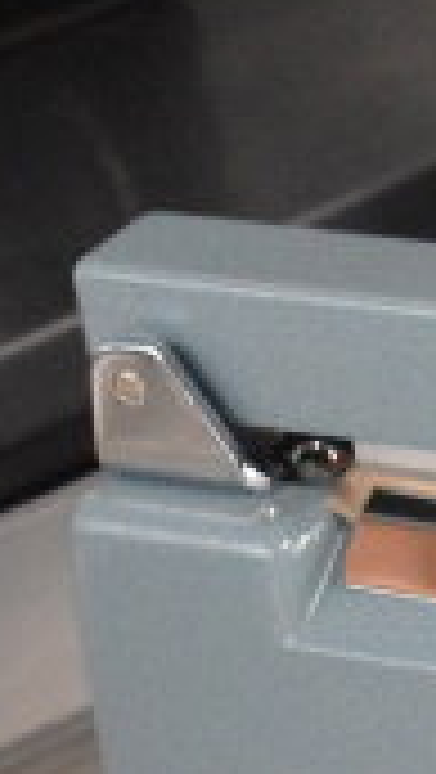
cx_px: 1214
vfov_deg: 11.0
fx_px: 3997
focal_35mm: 195
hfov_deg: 5.9
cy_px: 745
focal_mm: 35
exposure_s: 1/60
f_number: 4.5
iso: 9000
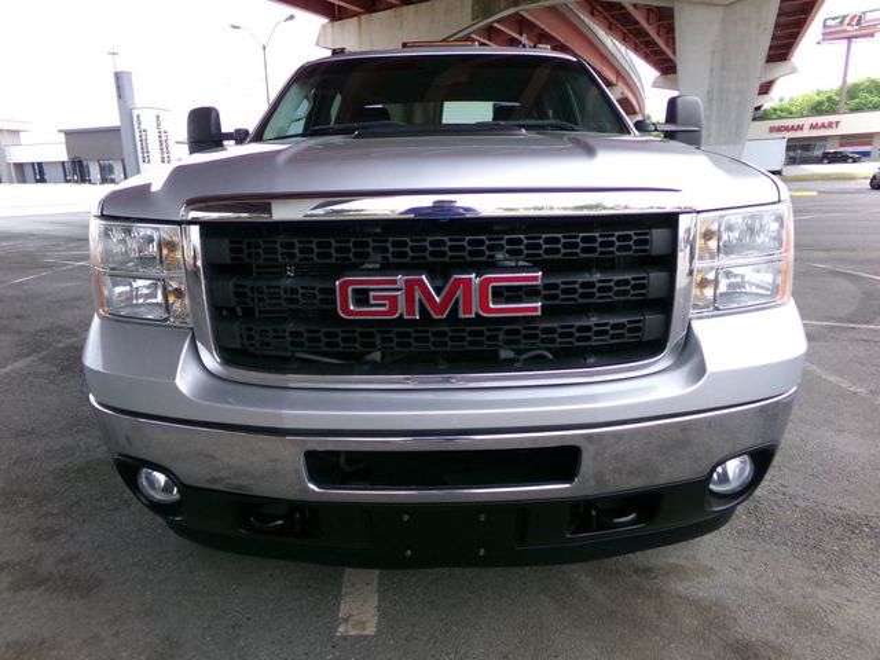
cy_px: 330
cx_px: 440
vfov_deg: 56.8
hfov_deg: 71.6
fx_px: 610
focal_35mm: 24
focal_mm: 4.3
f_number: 11.07
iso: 282
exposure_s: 1/60
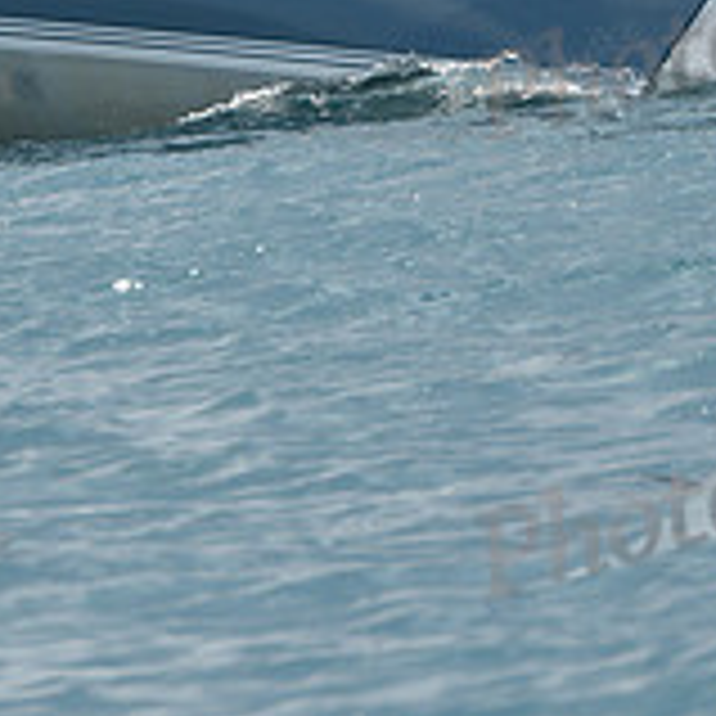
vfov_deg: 2.8
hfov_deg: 2.8
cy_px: -146
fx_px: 14509
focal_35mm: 620
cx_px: 248
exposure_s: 1/1250
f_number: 8
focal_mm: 200
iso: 250
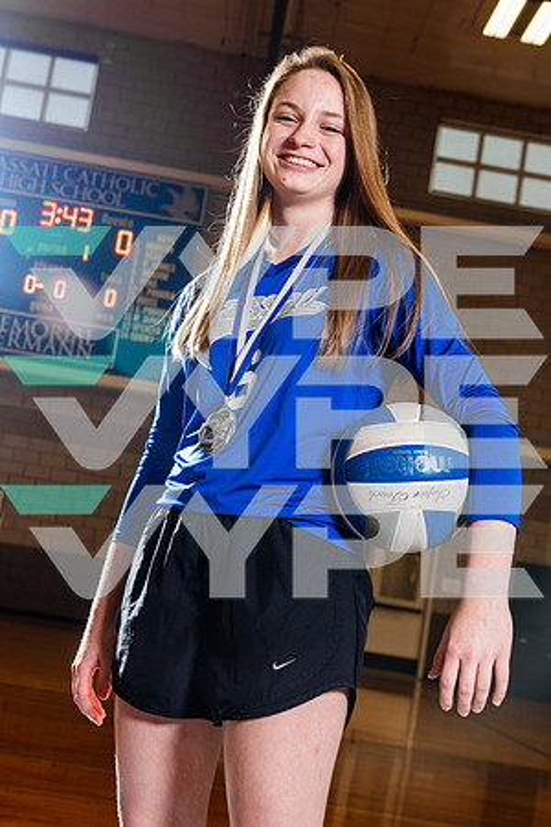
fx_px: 1263
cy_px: 414
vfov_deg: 36.2
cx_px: 276
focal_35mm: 55
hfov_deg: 24.6
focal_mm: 55
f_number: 8
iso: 400
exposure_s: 1/125
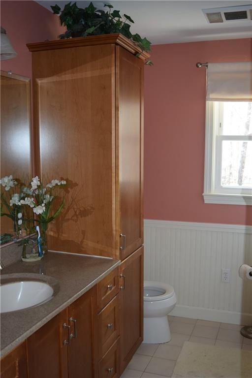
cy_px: 189
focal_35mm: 38
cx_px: 126
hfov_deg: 35.5
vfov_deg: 51.3
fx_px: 394
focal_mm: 25
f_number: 4
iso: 1000
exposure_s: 1/60
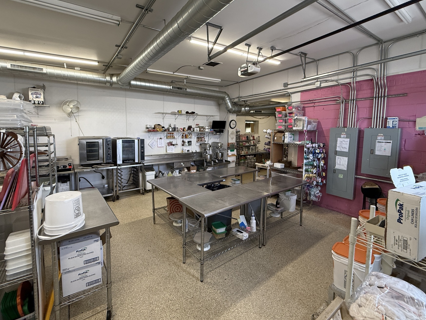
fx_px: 197
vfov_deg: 77.9
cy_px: 145
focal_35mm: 16
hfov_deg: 94.4
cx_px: 201
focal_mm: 2.22
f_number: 2.2
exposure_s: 1/120
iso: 200
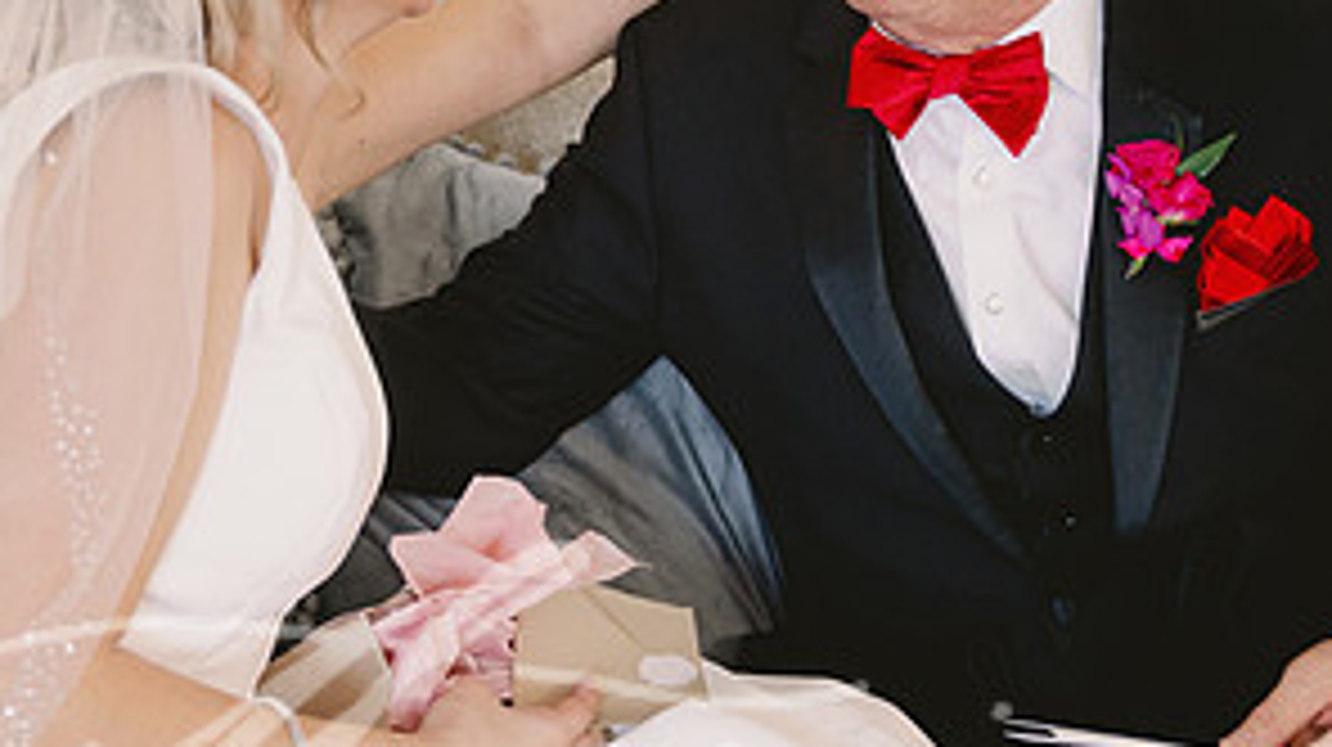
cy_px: 288
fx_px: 4129
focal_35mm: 117
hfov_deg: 18.2
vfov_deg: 10.3
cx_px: 328
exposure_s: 1/200
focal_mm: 57
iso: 1600
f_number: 2.8
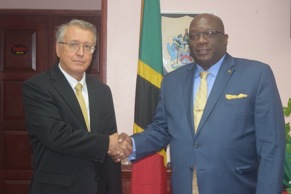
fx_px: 546
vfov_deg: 20.2
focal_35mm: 68
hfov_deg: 29.9
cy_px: 97
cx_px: 146
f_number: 5
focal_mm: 45
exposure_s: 1/60
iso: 900
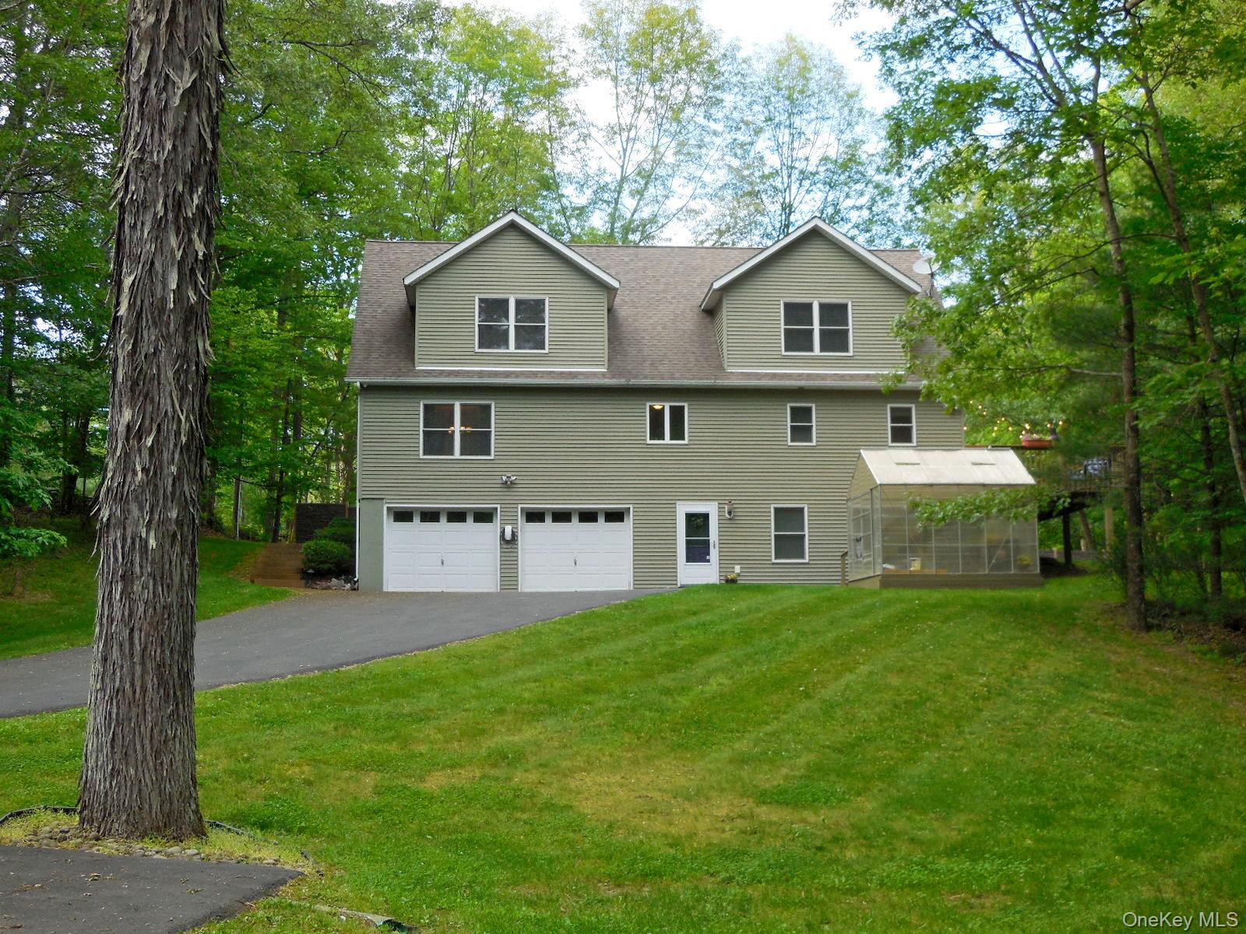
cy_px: 467
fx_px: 1656
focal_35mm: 46
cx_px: 623
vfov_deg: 31.5
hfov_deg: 41.2
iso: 125
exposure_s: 1/125
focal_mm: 8.2
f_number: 3.8
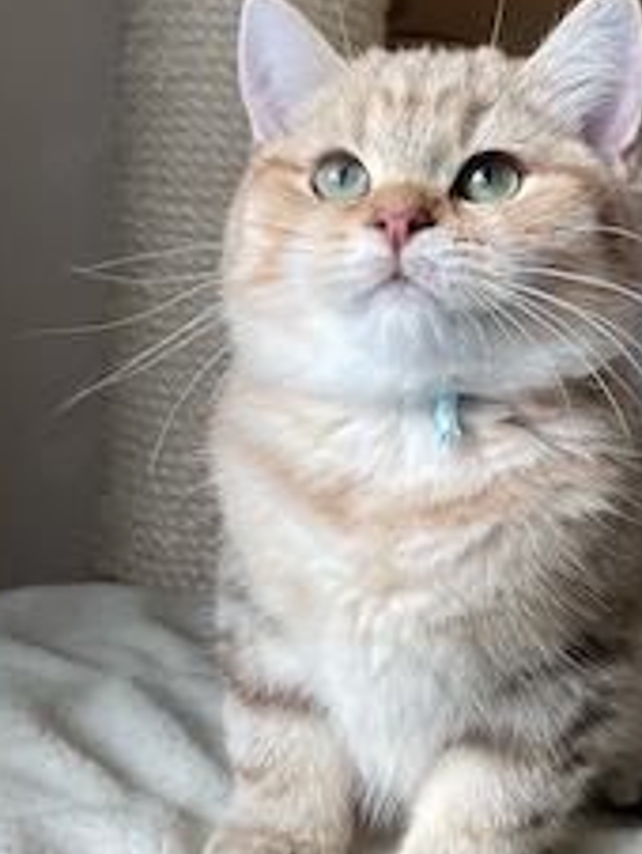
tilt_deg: -6.5
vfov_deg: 41.2
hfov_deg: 30.8
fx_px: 1135
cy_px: 435
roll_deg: -2.2
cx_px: 517
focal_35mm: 46
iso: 50
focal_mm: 4.2
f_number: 1.6
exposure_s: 1/121
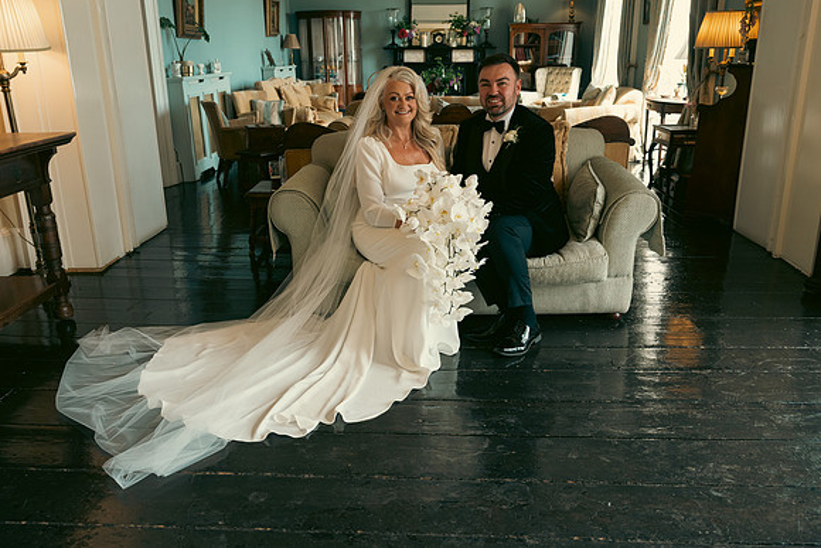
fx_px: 699
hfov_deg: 60.8
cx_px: 410
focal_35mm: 31
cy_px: 274
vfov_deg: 42.8
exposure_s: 1/160
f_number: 3.5
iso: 640
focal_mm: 29
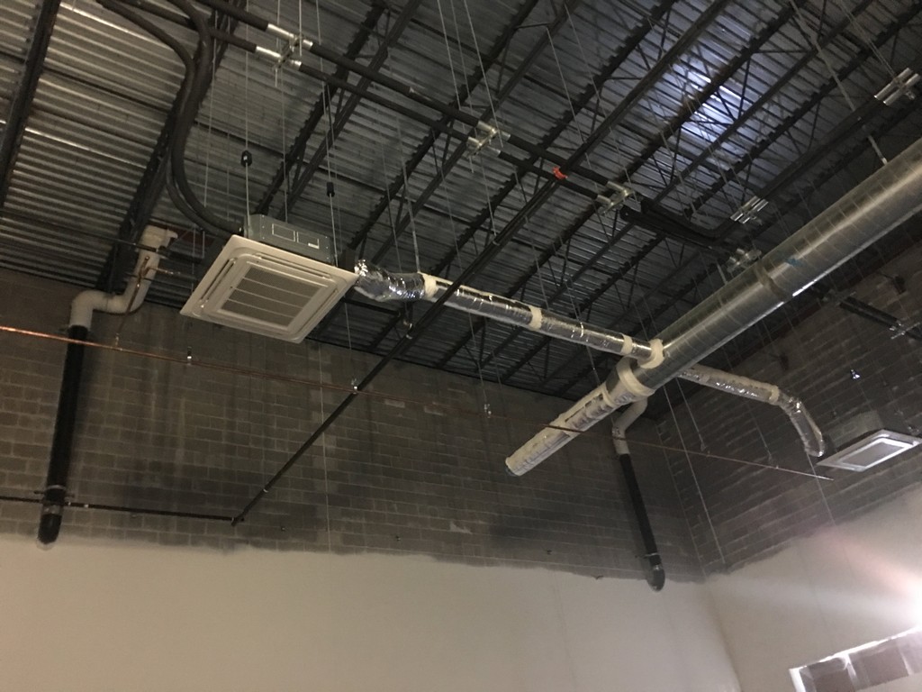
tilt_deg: +34.3
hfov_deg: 61.7
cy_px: 346
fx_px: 772
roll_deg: +10.1
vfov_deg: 48.2
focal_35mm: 29
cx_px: 461
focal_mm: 4.15
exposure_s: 1/4
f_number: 2.2
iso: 160
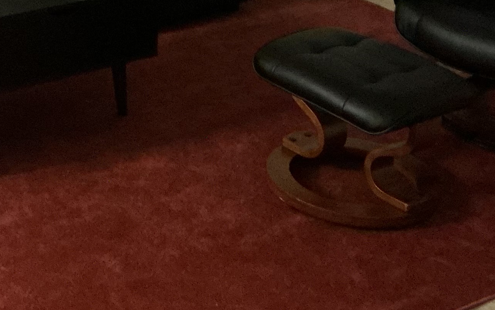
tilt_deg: -12.1
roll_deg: -2.2
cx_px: 100
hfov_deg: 21.4
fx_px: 1295
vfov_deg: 12.9
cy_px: -152
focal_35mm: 96
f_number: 1.8
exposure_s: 1/20
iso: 500
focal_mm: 3
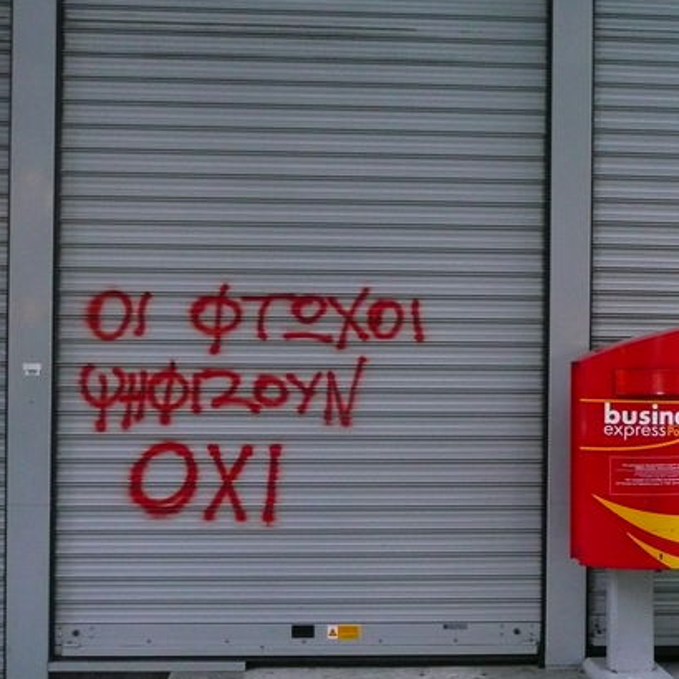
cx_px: 397
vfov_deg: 43.7
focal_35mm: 38
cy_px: 388
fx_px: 843
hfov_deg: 43.7
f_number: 3.3
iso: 400
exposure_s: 1/8
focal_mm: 4.6
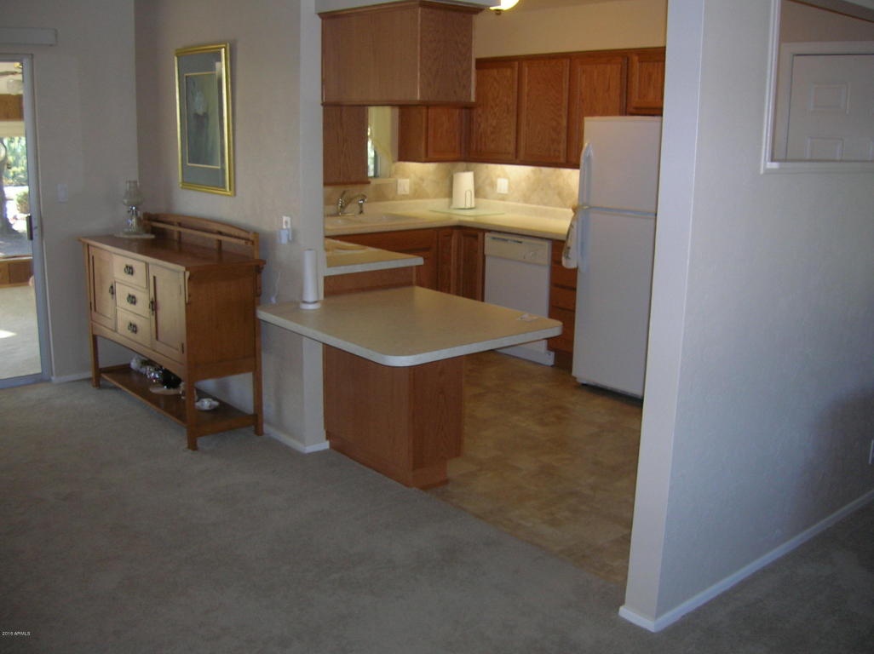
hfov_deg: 54.0
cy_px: 327
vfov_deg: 41.7
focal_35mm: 34
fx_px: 858
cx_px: 437
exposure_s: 1/60.1
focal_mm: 5.7
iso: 80
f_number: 2.9
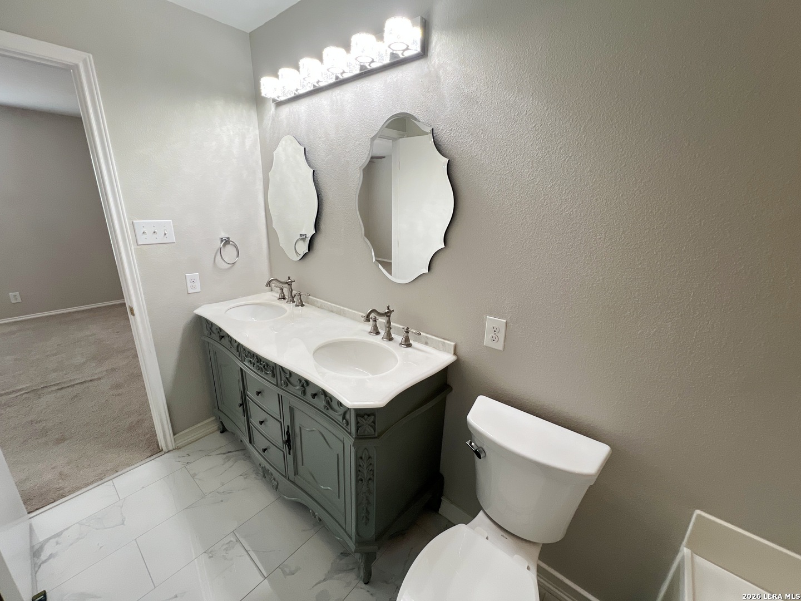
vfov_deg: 89.9
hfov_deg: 106.2
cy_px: 300
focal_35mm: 13
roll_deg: -1.8
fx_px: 301
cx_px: 400
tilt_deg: -18.0
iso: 160
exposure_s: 1/120
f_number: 1.8
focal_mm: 1.57
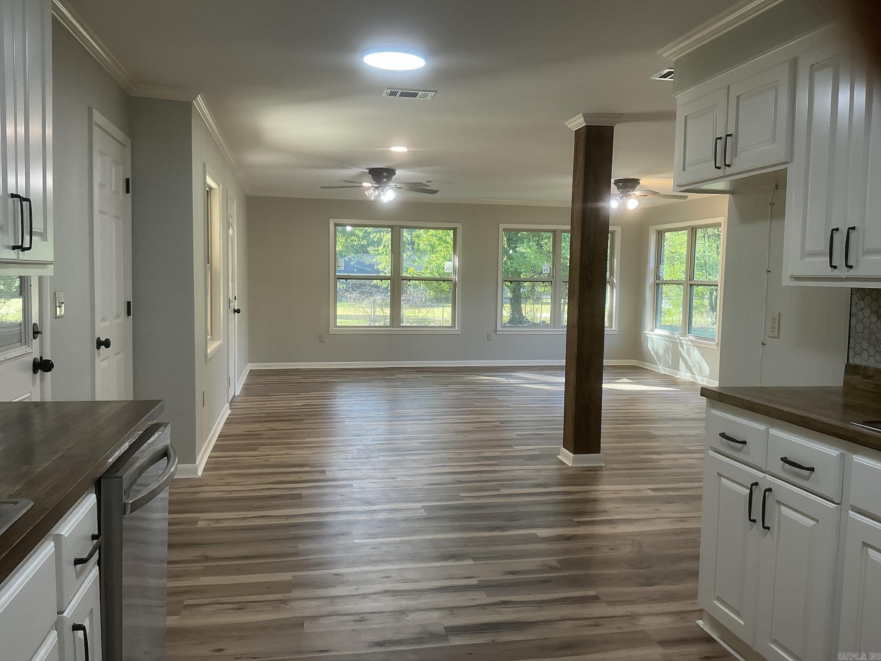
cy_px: 330
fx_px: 713
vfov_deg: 49.7
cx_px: 440
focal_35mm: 28
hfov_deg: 63.4
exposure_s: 1/60
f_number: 1.8
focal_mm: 3
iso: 50
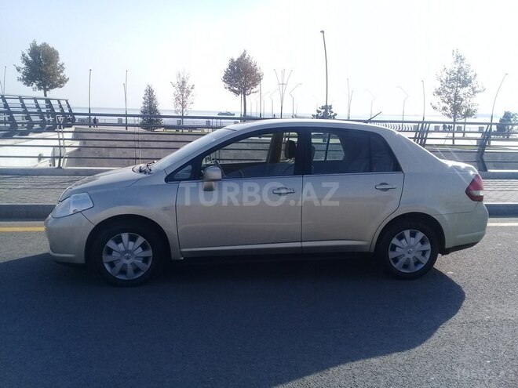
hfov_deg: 58.4
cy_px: 194
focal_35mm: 31
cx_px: 259
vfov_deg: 45.4
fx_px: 464
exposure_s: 1/1391
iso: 50
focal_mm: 3.3
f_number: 2.2
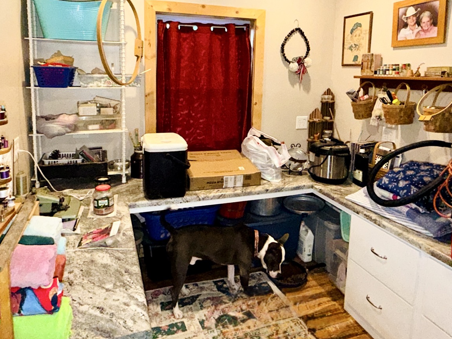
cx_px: 214
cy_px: 112
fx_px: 326
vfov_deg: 53.8
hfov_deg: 69.3
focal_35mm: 25
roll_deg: -1.2
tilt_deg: -7.3
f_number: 2.2
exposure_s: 1/60
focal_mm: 2.22
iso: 250
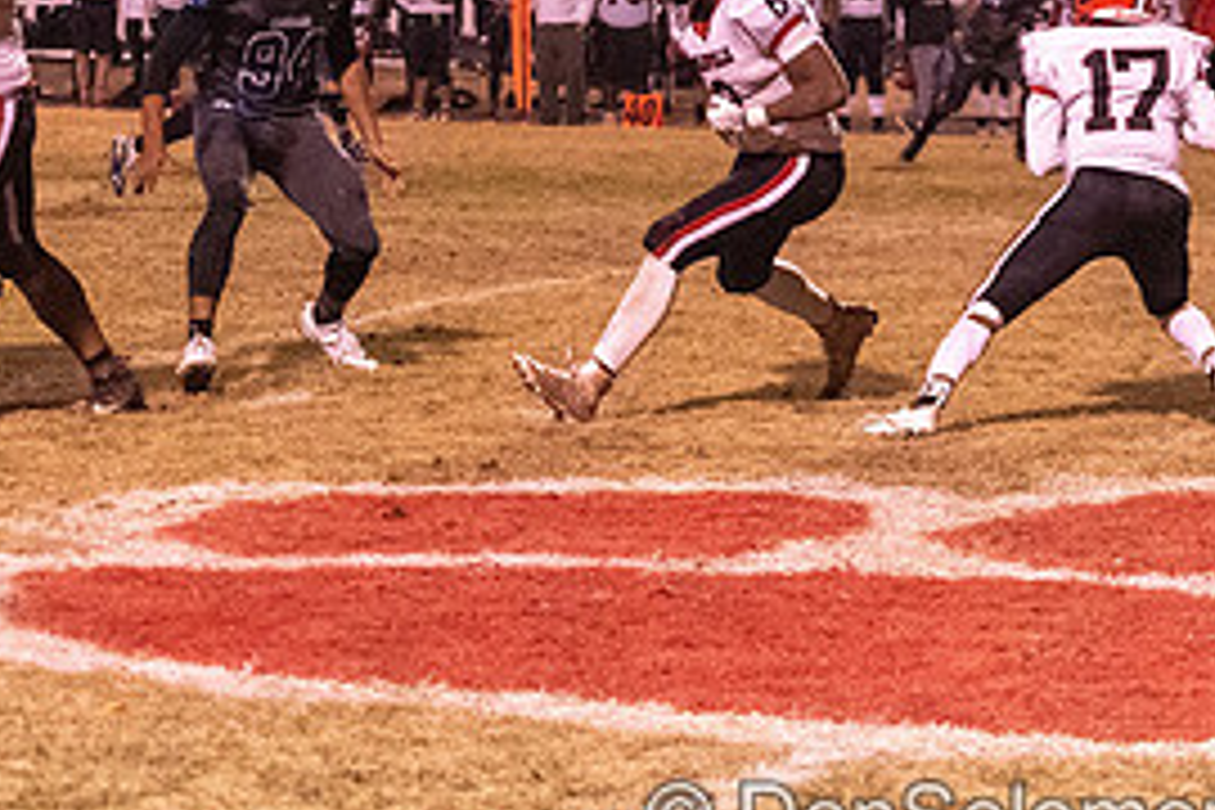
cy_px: 107
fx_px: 6176
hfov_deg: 11.2
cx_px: 806
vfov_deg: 7.5
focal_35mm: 183
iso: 8000
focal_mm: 70
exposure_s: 1/800
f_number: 2.8
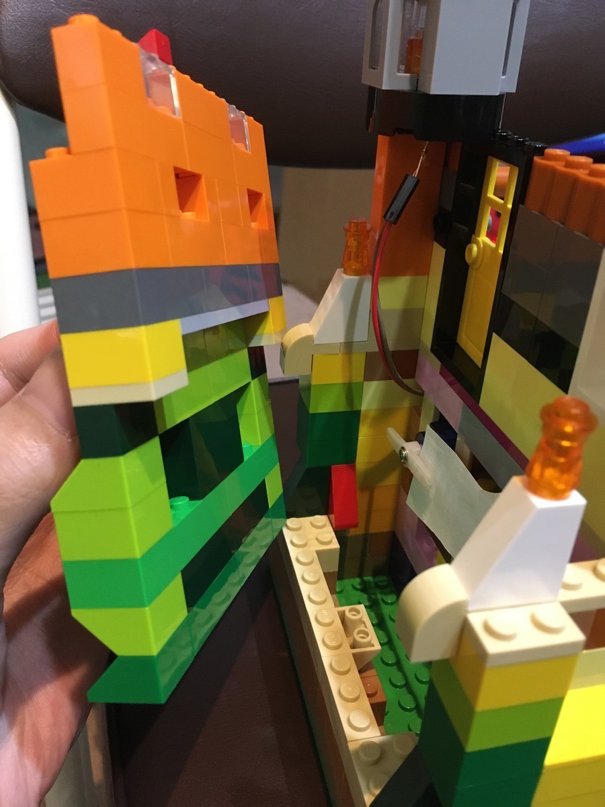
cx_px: 302
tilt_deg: -34.4
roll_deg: -5.0
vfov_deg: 61.7
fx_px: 676
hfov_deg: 48.2
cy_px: 404
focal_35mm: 29
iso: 250
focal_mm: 4.15
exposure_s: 1/17
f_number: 2.2
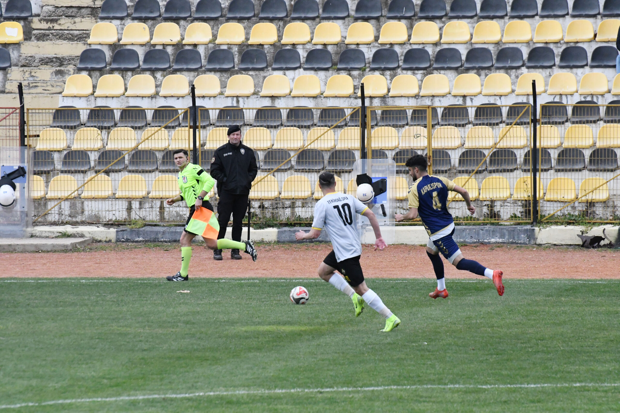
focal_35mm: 360
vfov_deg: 3.8
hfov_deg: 5.7
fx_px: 6200
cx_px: 310
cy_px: 206
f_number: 8
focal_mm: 240
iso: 5000
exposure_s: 1/6400
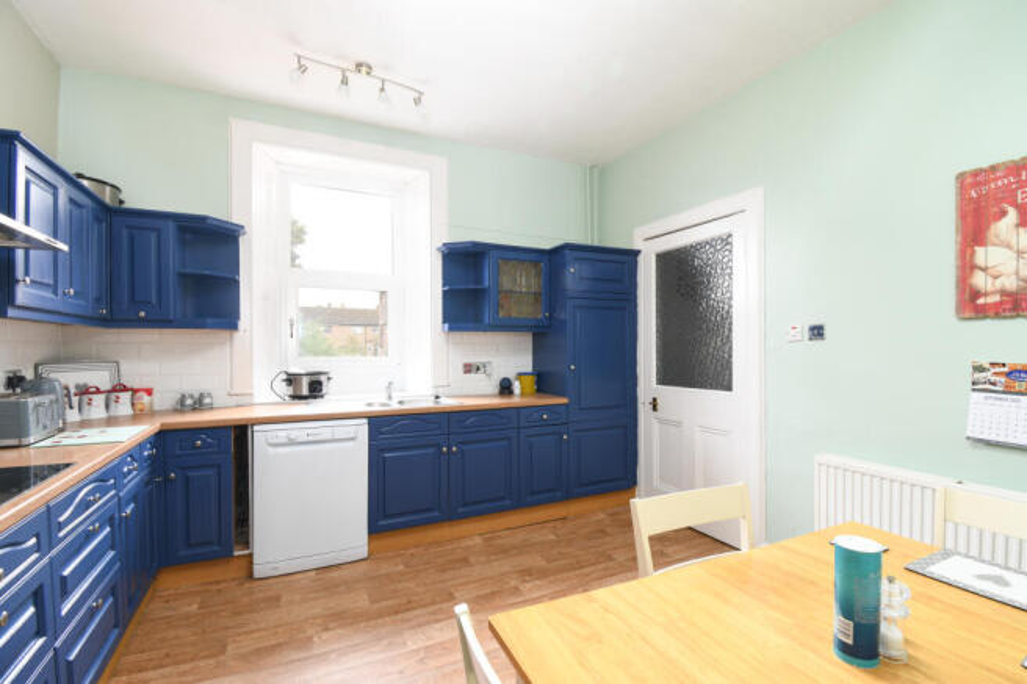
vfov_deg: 77.3
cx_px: 514
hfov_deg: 100.4
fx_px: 428
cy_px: 342
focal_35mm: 15
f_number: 9
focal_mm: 10
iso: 320
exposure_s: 1/2.5
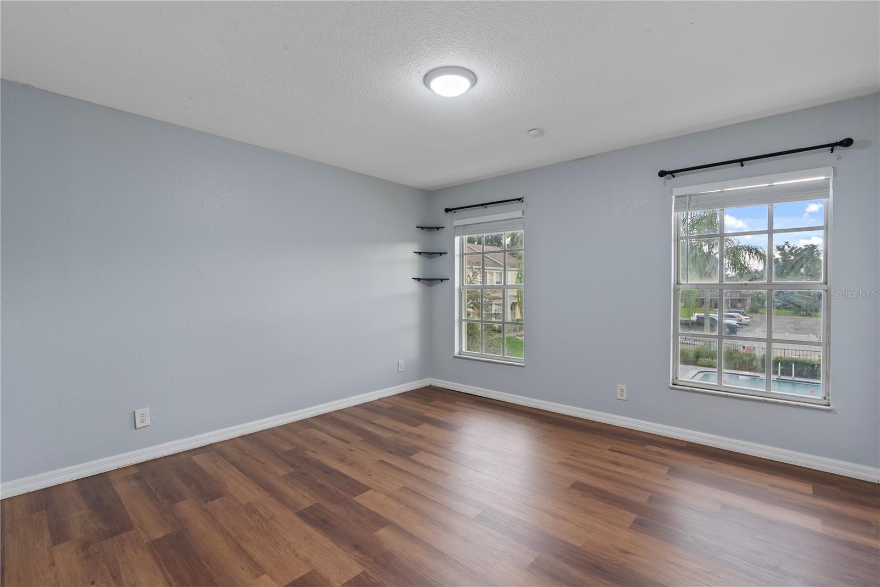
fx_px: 391
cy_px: 294
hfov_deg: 96.7
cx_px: 440
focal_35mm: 16
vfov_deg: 73.8
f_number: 8
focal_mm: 16
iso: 400
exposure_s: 1/3
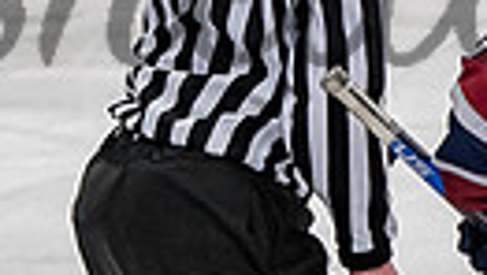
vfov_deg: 1.2
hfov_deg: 2.1
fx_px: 13133
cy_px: 147
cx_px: 788
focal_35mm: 1016
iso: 1600
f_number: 3.2
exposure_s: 1/800
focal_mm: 110
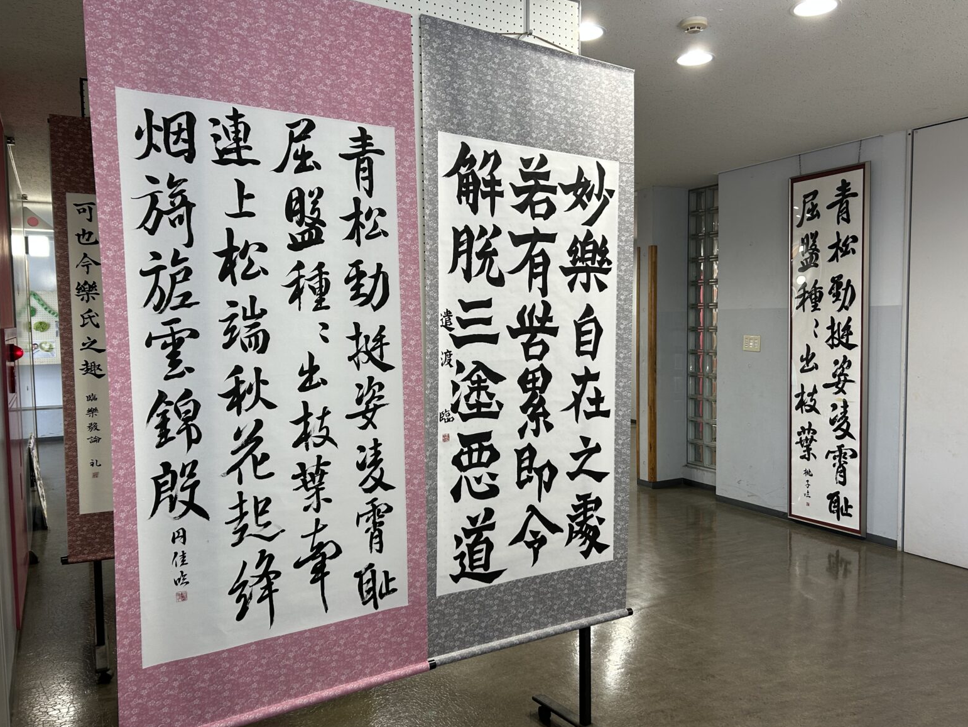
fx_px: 755
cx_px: 499
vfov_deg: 51.4
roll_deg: +0.9
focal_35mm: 27
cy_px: 367
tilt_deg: -3.4
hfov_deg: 65.3
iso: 80
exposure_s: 1/50
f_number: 1.5
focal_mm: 5.7
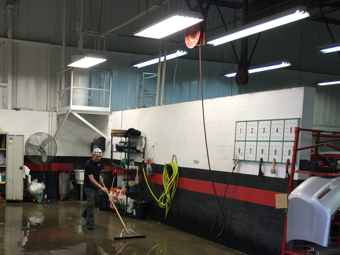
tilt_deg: -3.0
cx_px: 88
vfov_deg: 32.5
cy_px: 177
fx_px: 432
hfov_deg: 41.8
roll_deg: -2.8
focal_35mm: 44
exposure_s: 1/40
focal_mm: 4.15
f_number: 2.2
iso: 32
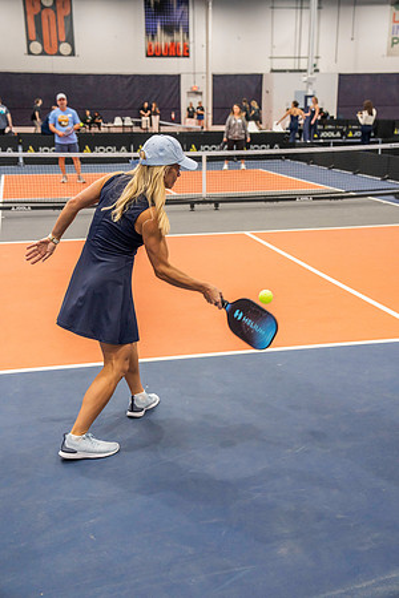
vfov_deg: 43.6
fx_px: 748
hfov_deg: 29.9
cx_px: 200
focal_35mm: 45
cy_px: 299
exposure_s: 1/400
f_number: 4
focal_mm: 45
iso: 2500
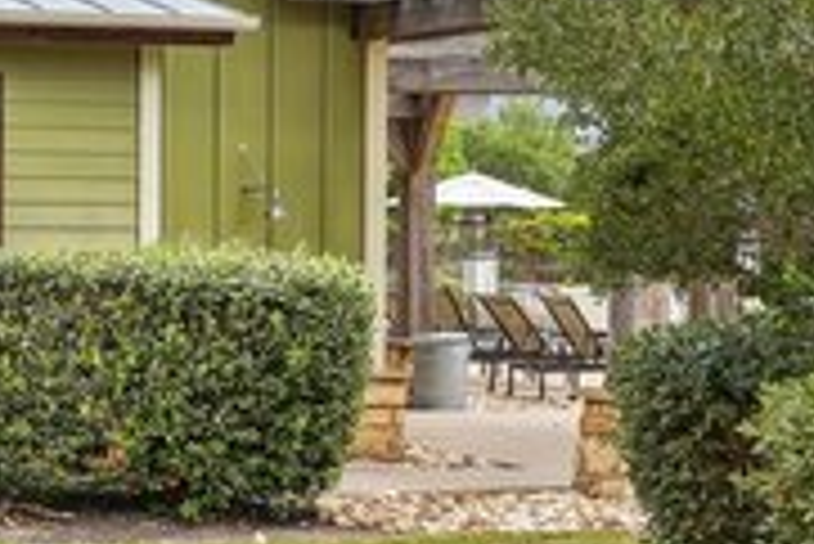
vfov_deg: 12.0
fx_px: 2597
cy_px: 241
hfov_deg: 16.4
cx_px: -378
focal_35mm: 115
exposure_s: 1/160
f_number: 8
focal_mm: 32.5
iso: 100
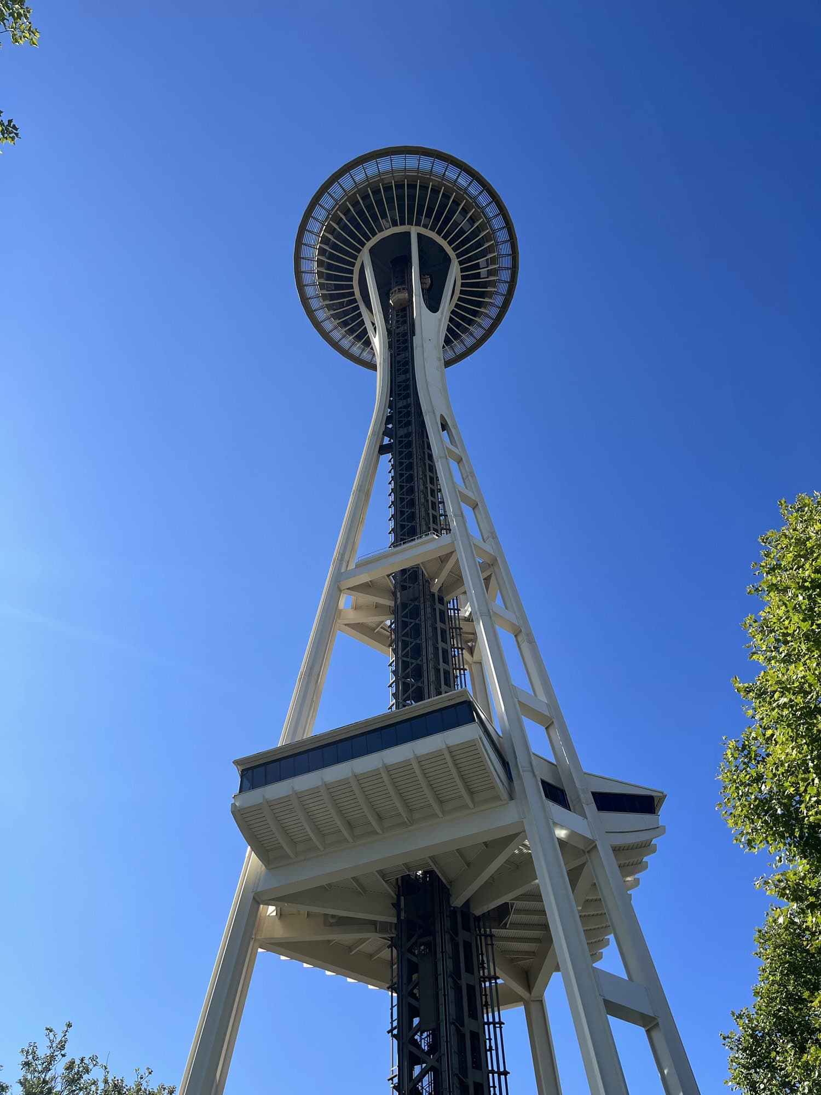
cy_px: 548
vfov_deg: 67.3
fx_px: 822
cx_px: 410
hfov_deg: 53.1
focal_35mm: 26
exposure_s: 1/3413
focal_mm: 5.1
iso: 50
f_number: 1.6
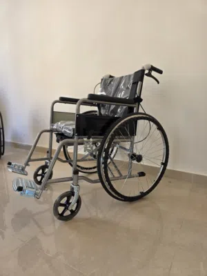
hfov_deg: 58.9
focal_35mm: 23
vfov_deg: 73.9
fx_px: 183
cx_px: 104
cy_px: 138
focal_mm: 6.3
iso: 40
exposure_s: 1/63
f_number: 1.7
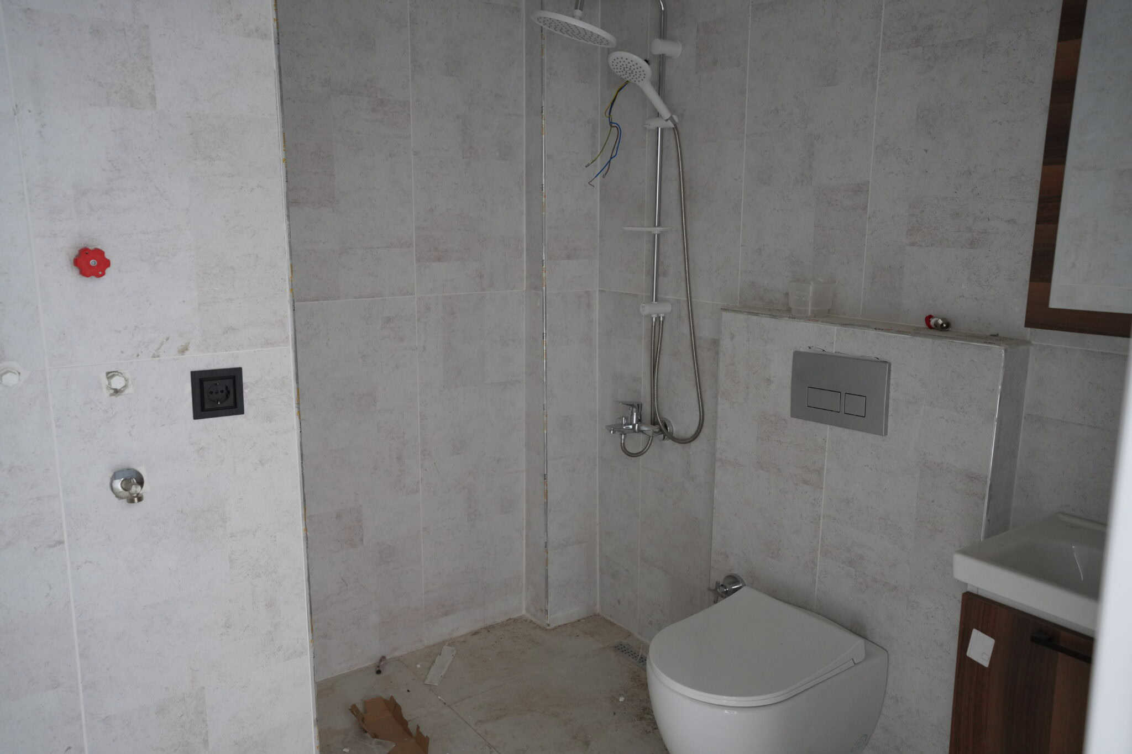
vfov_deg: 46.4
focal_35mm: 28
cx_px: 566
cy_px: 377
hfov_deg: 65.5
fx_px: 880
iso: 1600
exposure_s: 1/160
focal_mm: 28
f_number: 4
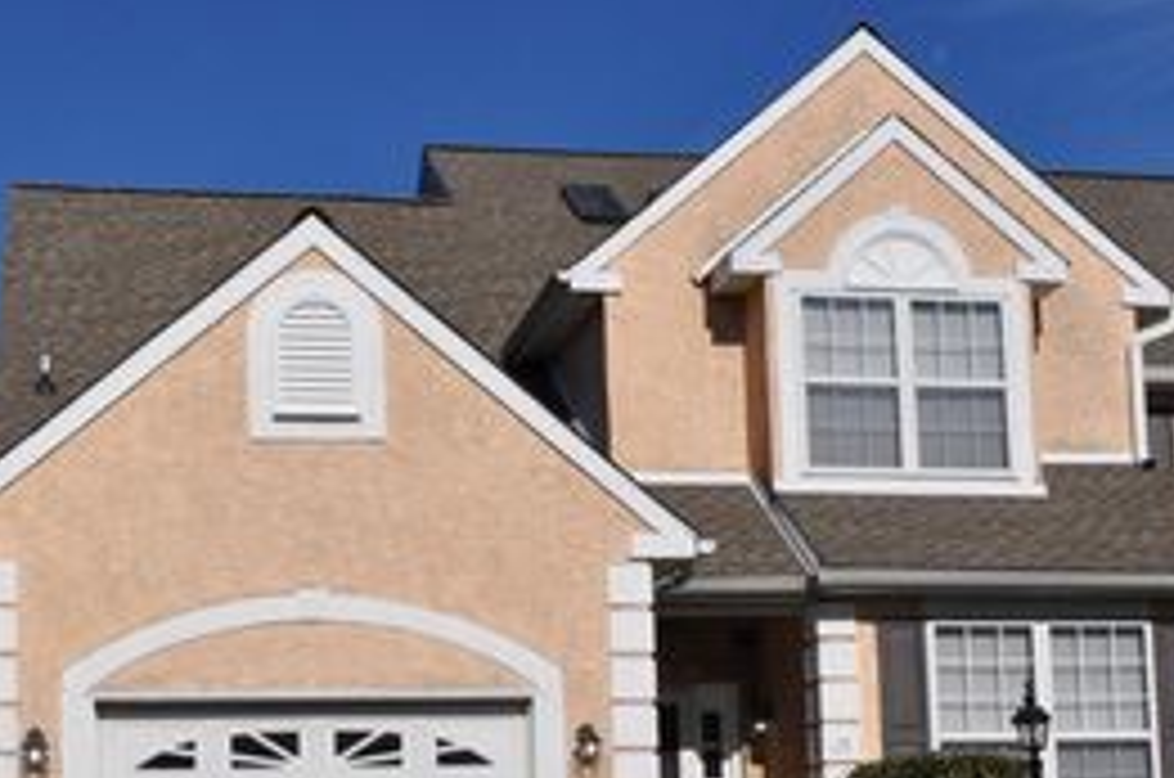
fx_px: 2246
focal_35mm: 69
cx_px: 540
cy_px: 639
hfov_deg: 29.3
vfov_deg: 19.4
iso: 200
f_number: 11
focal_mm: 24
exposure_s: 1/640
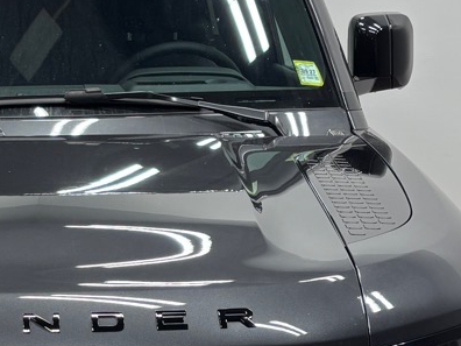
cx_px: 34
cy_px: 295
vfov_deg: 14.0
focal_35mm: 105
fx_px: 1398
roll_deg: +1.3
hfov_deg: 18.4
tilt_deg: -12.2
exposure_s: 1/138
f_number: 1.6
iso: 32
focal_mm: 5.96
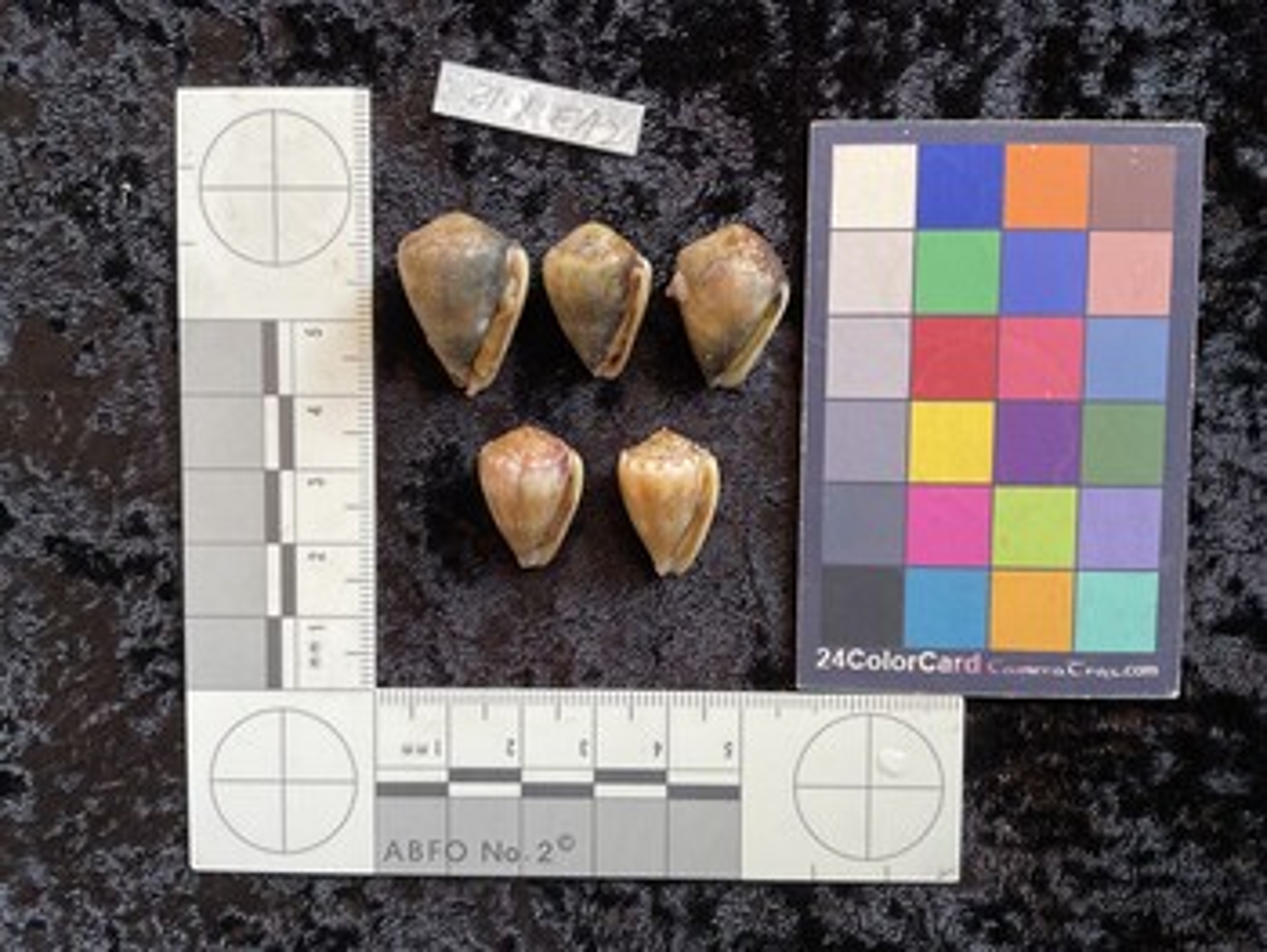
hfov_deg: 61.6
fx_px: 1062
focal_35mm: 29
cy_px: 476
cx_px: 634
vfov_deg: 48.3
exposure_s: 1/50
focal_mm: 3
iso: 40
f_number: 1.8
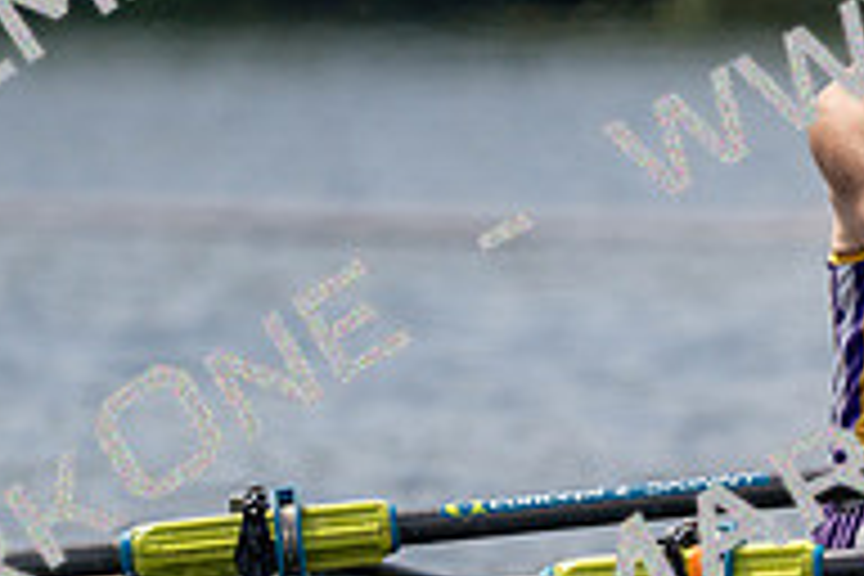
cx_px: 1161
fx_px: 26206
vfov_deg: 1.3
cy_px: 209
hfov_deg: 1.9
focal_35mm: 1092
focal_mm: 362
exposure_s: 1/1600
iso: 250
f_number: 6.3
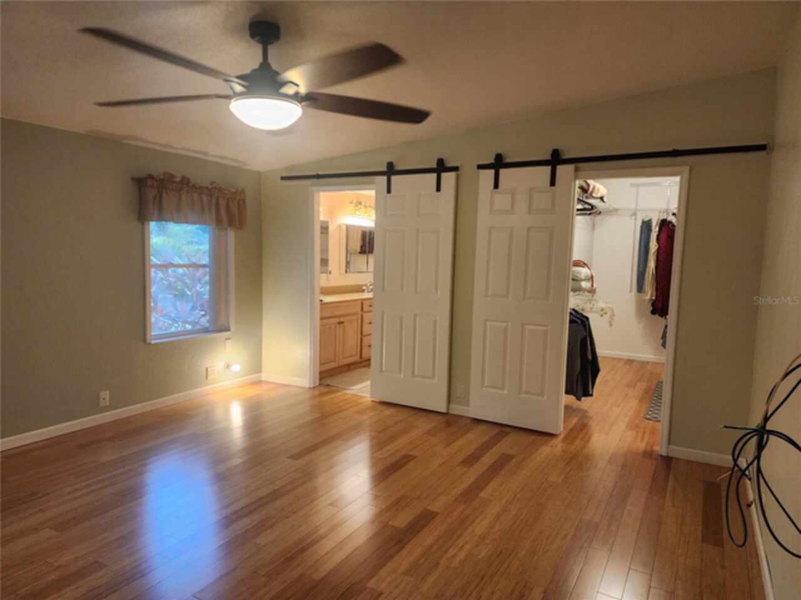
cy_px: 300
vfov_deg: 58.9
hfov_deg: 73.9
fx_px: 532
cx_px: 400
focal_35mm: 23
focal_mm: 6.4
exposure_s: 1/120
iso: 320
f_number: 1.8
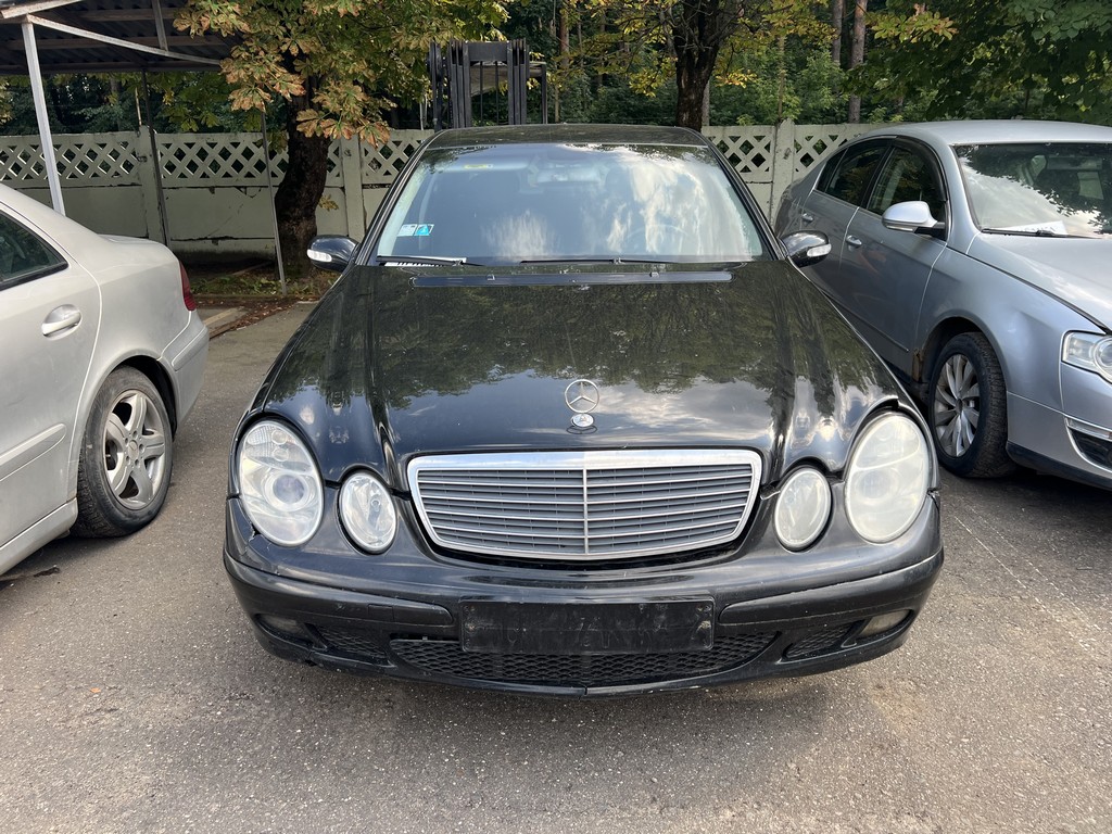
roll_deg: +0.3
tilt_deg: -16.9
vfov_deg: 53.1
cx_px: 556
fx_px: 835
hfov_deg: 67.3
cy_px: 417
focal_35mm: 26
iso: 50
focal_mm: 5.7
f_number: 1.5
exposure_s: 1/597
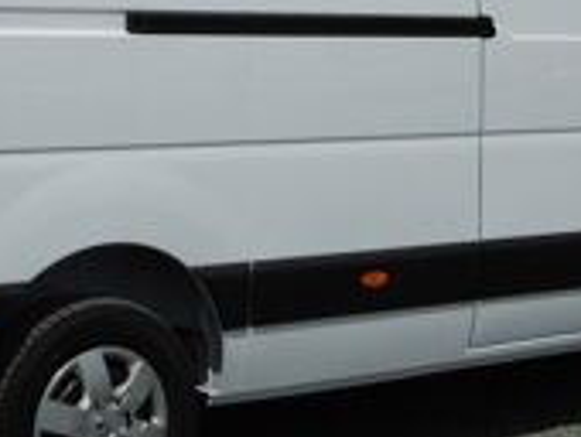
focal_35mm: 107
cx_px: 239
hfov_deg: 18.3
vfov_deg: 13.8
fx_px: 1798
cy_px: 123
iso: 100
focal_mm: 6.8
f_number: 9.3
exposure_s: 1/640
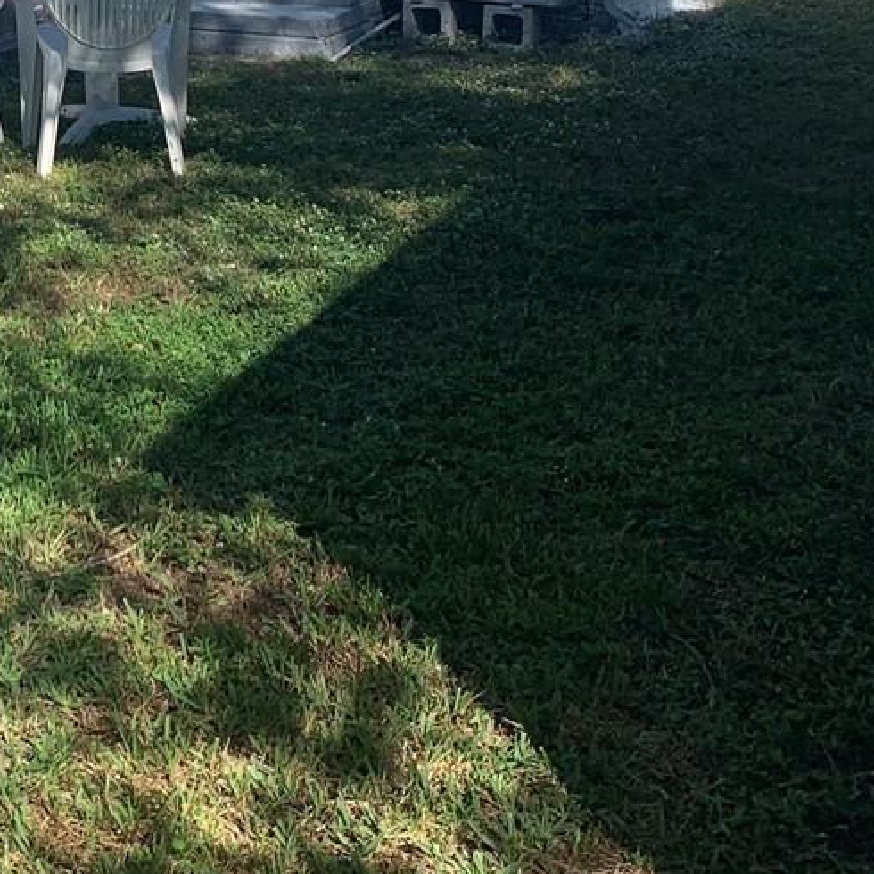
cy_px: -95
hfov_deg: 21.3
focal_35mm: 75
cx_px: -189
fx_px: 2142
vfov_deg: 21.8
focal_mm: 4.25
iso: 25
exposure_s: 1/2994
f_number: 1.8
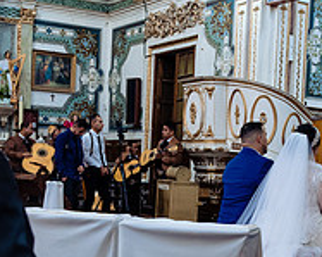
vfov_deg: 21.4
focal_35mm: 70
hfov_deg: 27.2
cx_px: 150
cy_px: 222
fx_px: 666
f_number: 3.2
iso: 1600
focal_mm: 24
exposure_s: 1/100
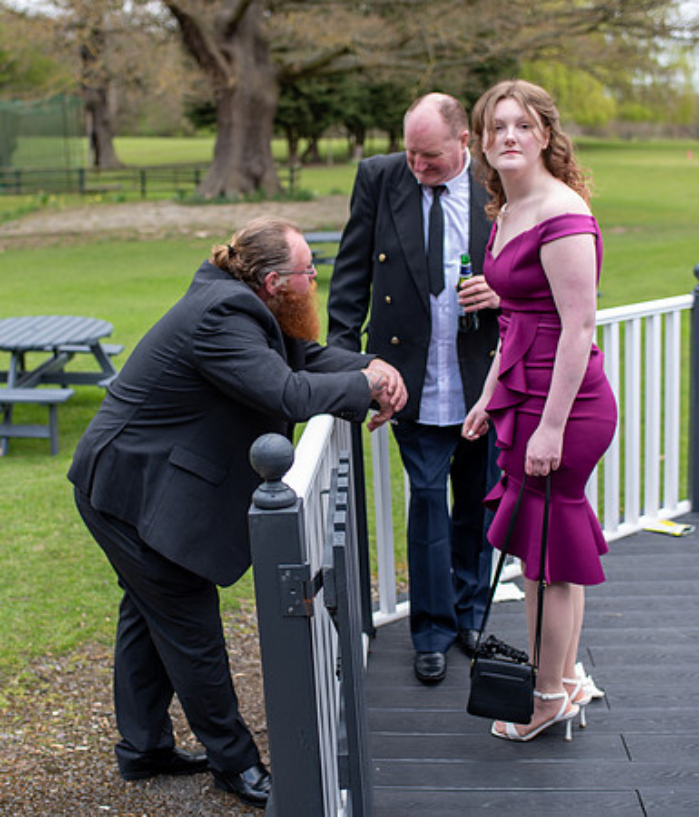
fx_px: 1192
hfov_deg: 32.6
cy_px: 408
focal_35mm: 48
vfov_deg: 37.8
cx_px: 310
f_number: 2.5
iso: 100
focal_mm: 35
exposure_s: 1/320
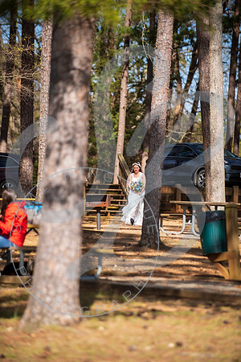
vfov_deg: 10.3
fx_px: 2008
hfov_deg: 6.9
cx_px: 120
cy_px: 181
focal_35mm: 200
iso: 100
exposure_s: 1/640
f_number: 2.8
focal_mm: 200
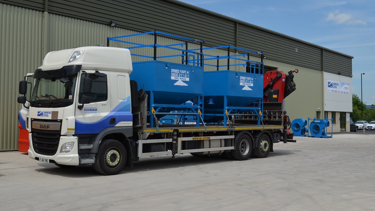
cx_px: 187
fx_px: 437
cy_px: 100
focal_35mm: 44
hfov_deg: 46.4
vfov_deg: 27.1
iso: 100
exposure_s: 1/250
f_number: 8
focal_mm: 28
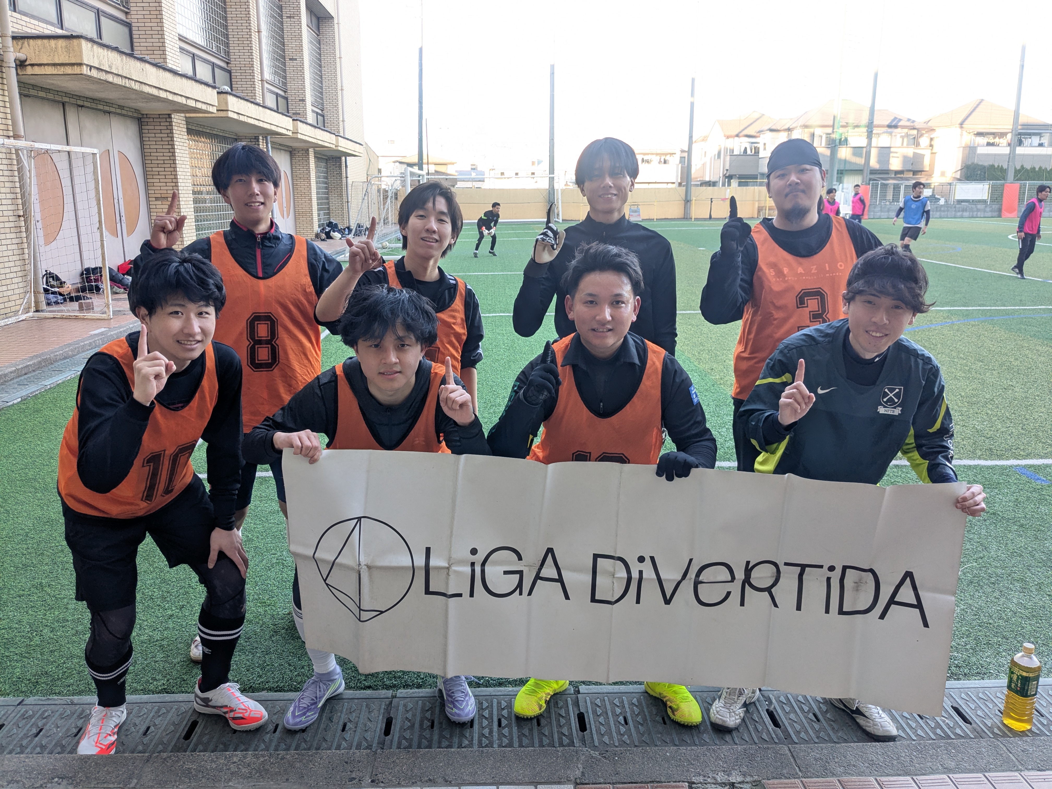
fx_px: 821
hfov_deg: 65.3
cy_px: 394
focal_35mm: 27
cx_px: 526
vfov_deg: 51.4
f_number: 1.73
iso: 53
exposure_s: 1/120
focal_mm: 4.38
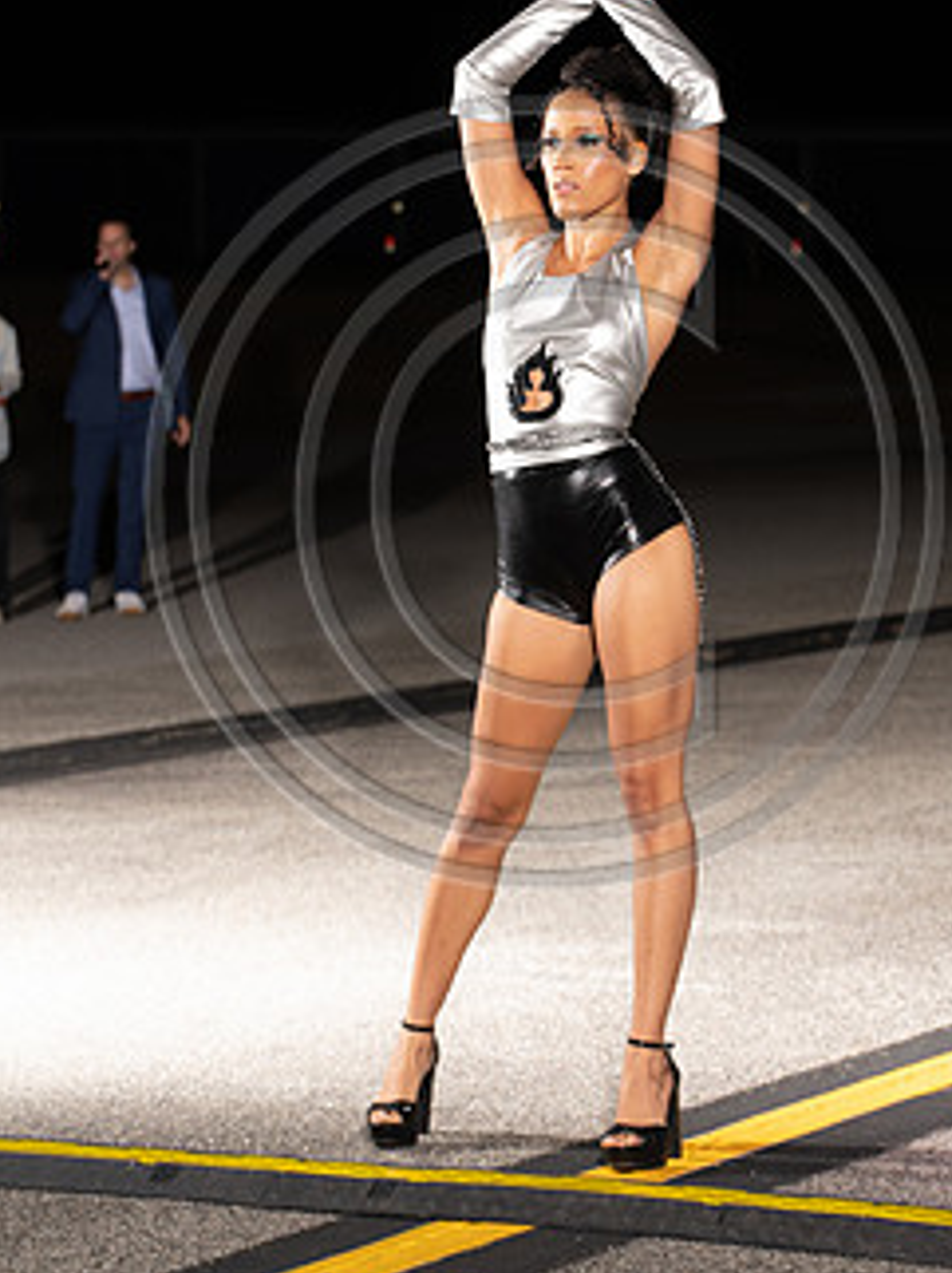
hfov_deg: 10.8
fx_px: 5030
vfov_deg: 14.4
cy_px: 490
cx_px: 547
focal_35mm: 137
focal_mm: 102
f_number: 6.3
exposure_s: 1/200
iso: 1000
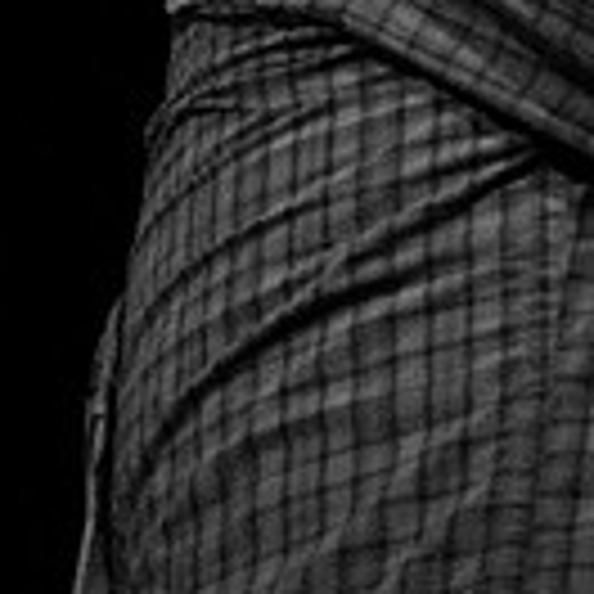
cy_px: -230
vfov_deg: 8.8
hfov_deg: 8.4
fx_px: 3803
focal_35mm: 196
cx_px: 1287
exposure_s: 1/80
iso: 800
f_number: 2.8
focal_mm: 35
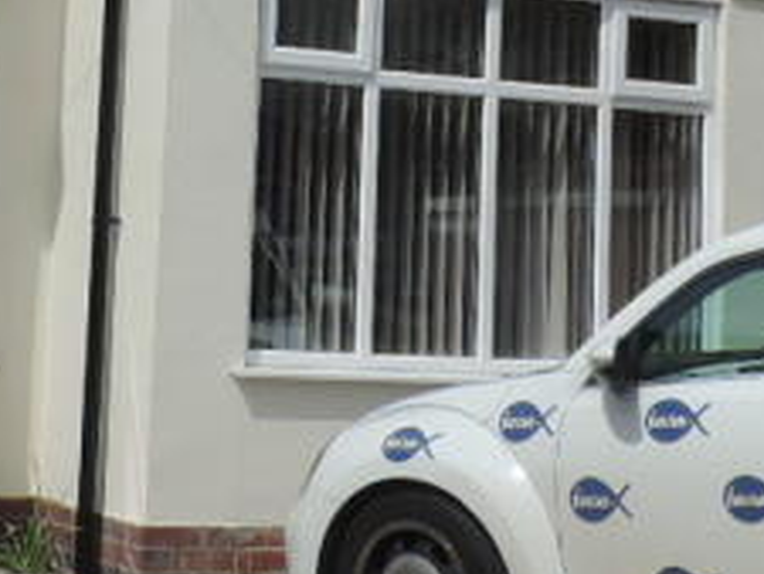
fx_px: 2407
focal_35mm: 109
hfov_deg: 17.9
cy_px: -194
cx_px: 190
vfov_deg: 13.1
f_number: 3.7
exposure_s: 1/1250
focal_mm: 4.3
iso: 80
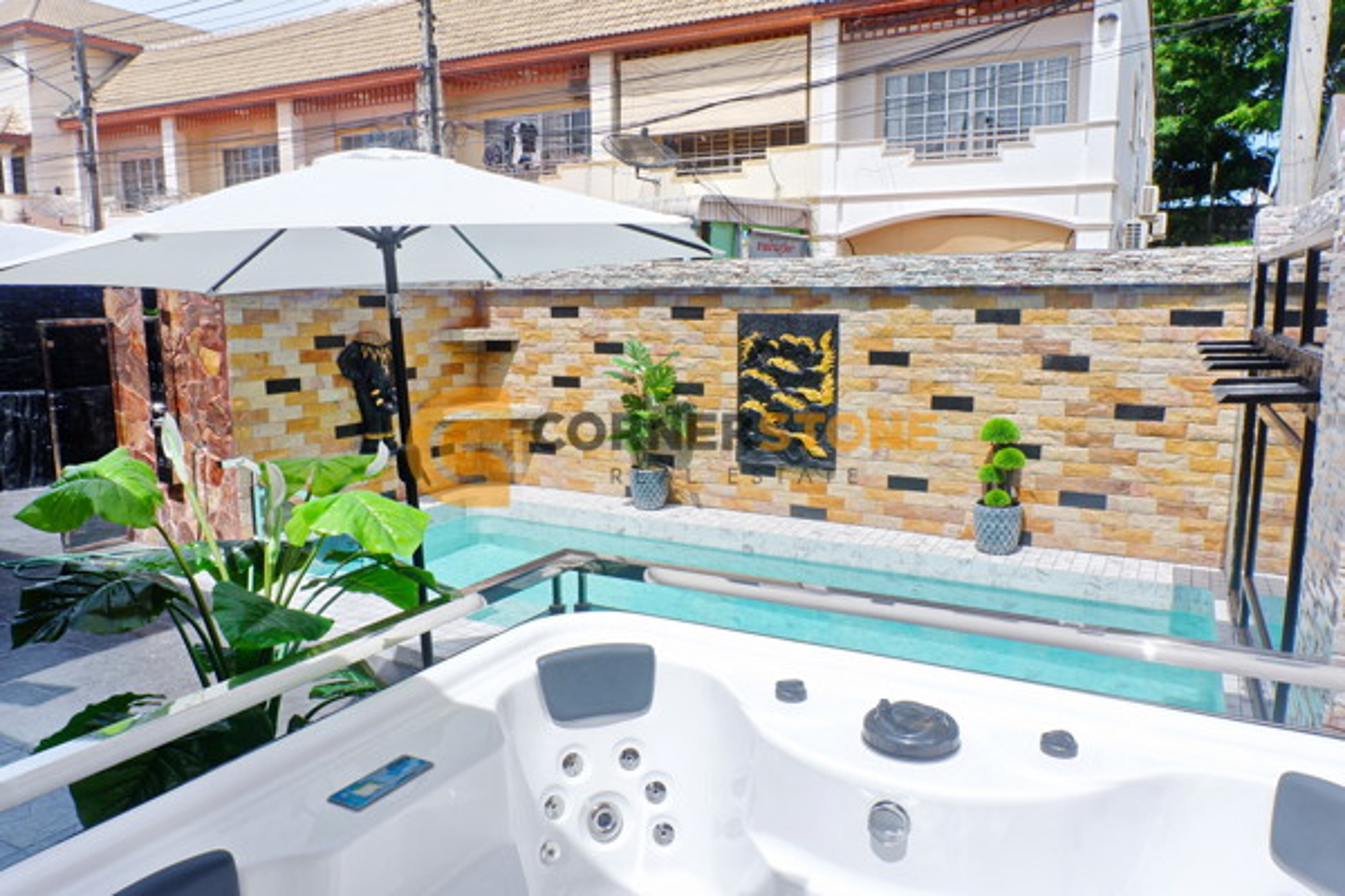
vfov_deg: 53.1
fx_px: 897
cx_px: 672
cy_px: 448
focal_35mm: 24
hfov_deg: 73.7
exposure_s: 1/480
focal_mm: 16
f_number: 10
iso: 200
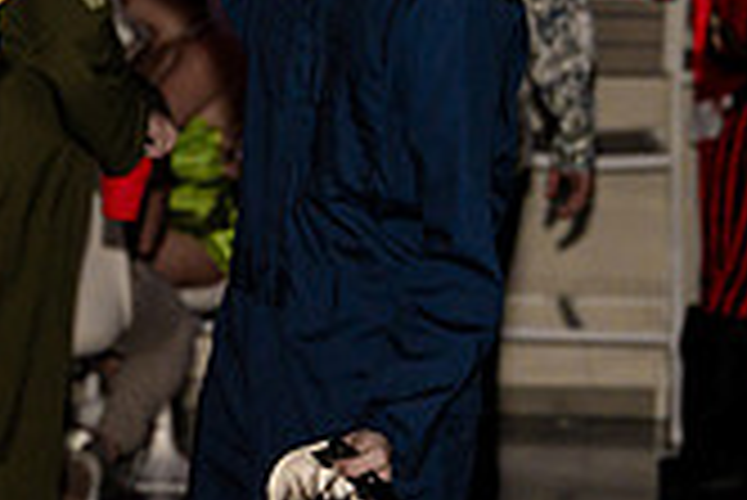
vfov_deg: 4.9
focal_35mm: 283
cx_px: 108
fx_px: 5877
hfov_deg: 7.3
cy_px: 169
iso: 1600
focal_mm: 81
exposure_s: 1/160
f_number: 3.5
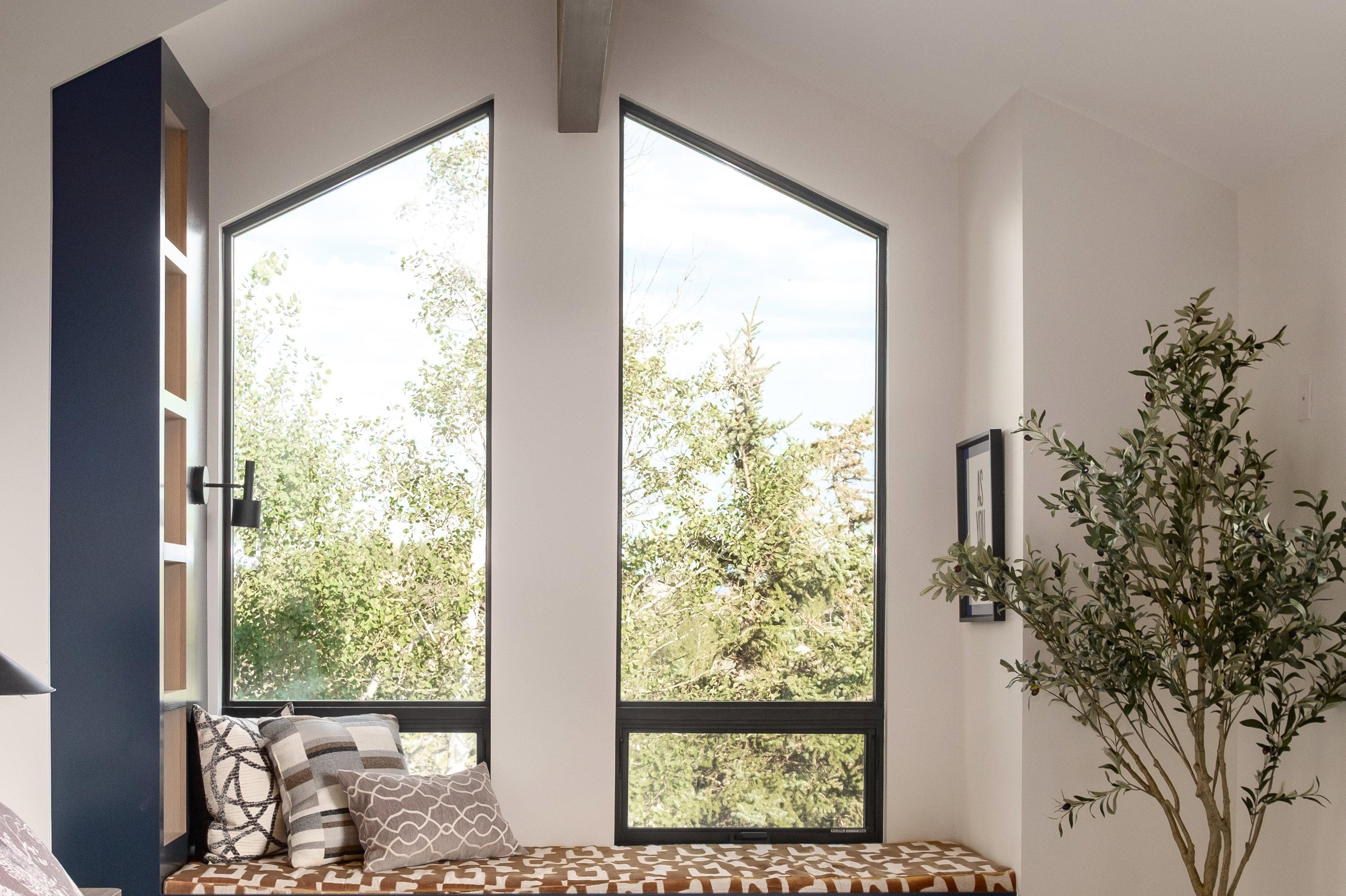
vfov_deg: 27.9
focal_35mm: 48
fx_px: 1794
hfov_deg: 41.0
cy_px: 614
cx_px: 563
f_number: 6.4
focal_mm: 19.1
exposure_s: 1/250
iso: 400
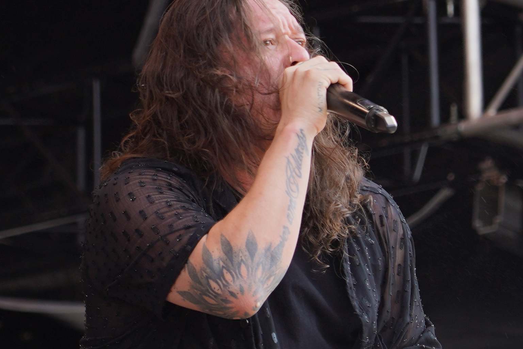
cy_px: 246
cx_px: -69
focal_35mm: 411
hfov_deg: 5.0
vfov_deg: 3.3
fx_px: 5970
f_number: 5
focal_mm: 105
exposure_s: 1/200
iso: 100
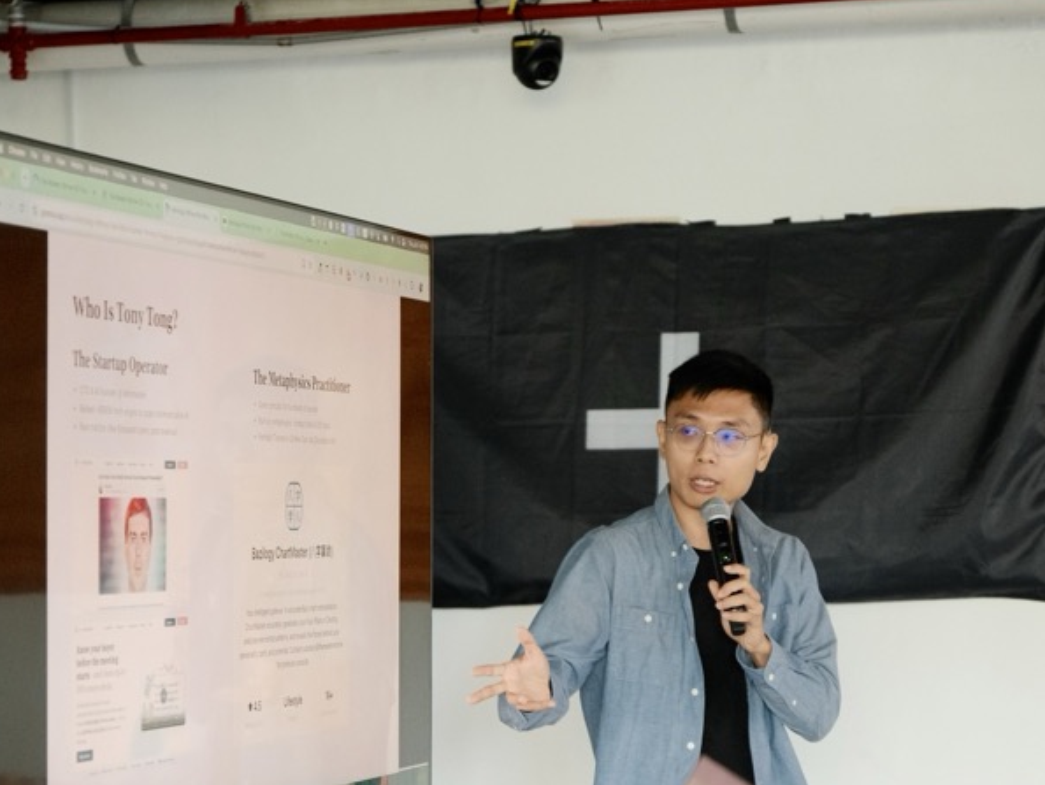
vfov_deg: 13.5
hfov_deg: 18.0
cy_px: 664
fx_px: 3293
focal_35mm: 109
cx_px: 522
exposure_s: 1/160
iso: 3200
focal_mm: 50.3
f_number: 2.8
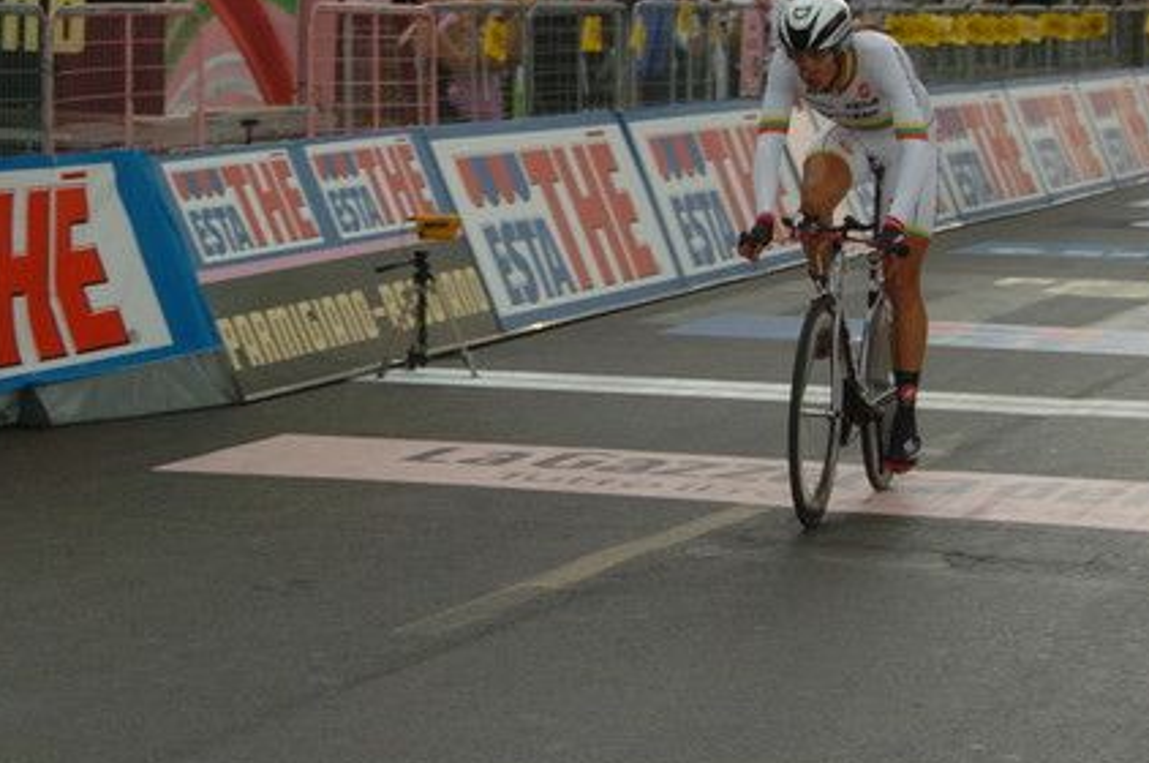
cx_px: 449
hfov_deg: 16.4
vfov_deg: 10.9
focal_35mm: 125
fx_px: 3983
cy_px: 169
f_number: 6
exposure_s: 1/250
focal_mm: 44
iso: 200
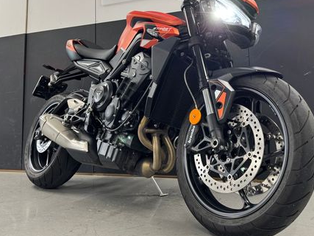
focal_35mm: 36
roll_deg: +1.7
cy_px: 74
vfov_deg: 39.1
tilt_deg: +7.8
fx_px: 326
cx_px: 174
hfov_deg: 51.3
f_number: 1.78
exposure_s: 1/100
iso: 200
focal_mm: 6.76
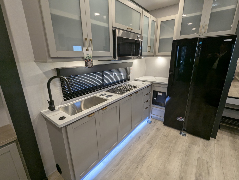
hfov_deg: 94.4
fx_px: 111
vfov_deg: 78.2
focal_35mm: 16
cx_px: 120
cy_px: 90
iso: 102
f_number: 2.2
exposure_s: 1/70.5
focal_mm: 2.35
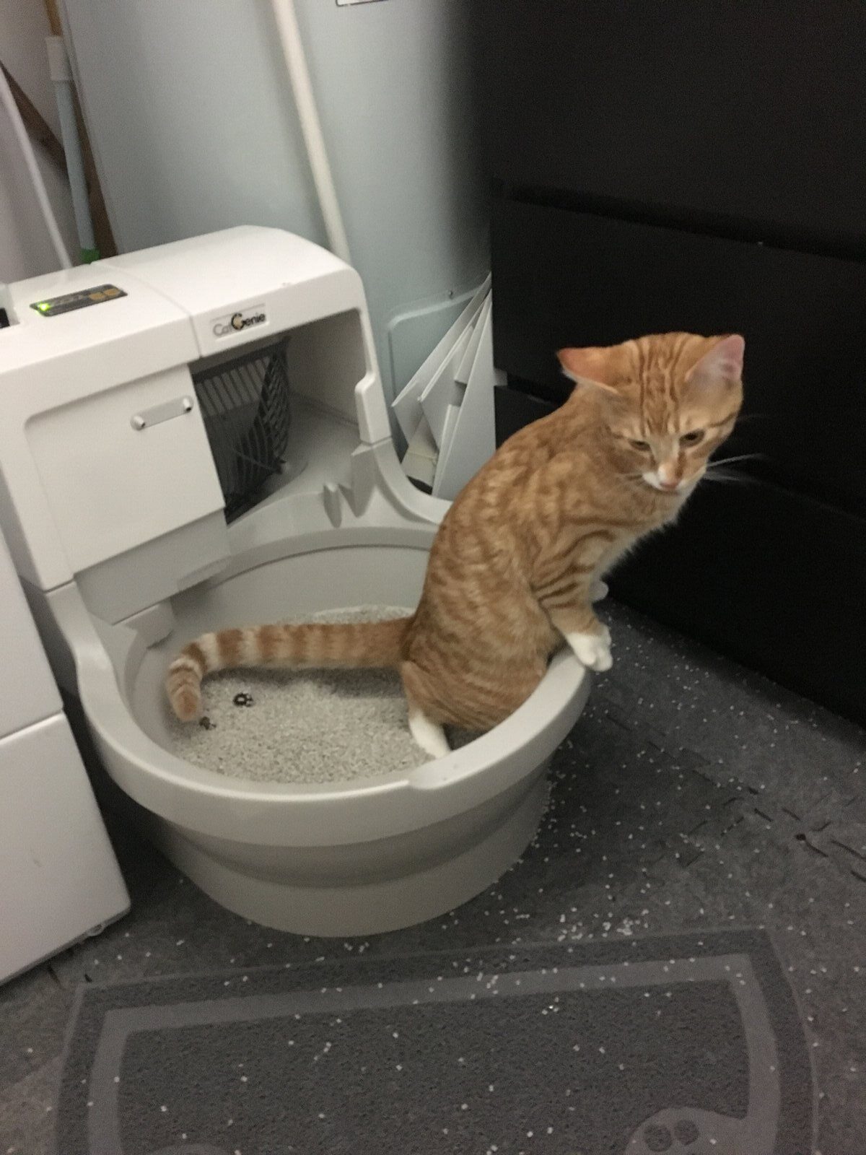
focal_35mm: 29
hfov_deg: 48.2
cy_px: 578
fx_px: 967
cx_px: 433
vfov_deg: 61.7
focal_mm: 4.15
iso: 320
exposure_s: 1/15
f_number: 2.2
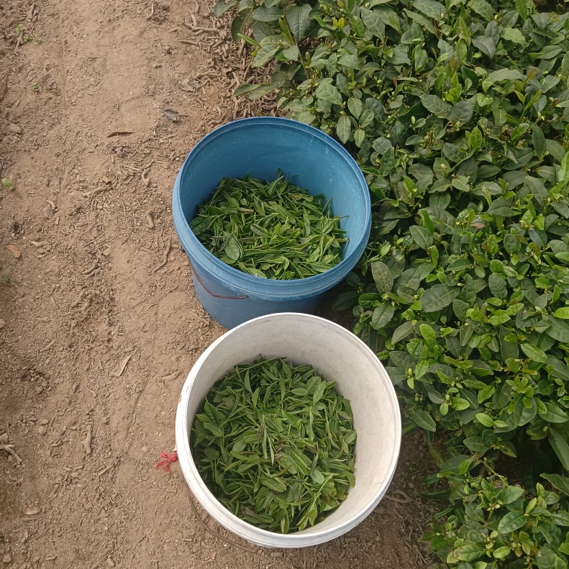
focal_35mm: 31
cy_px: 302
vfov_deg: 52.5
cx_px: 286
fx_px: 577
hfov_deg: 52.5
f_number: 1.8
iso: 100
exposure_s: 1/198
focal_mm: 4.05
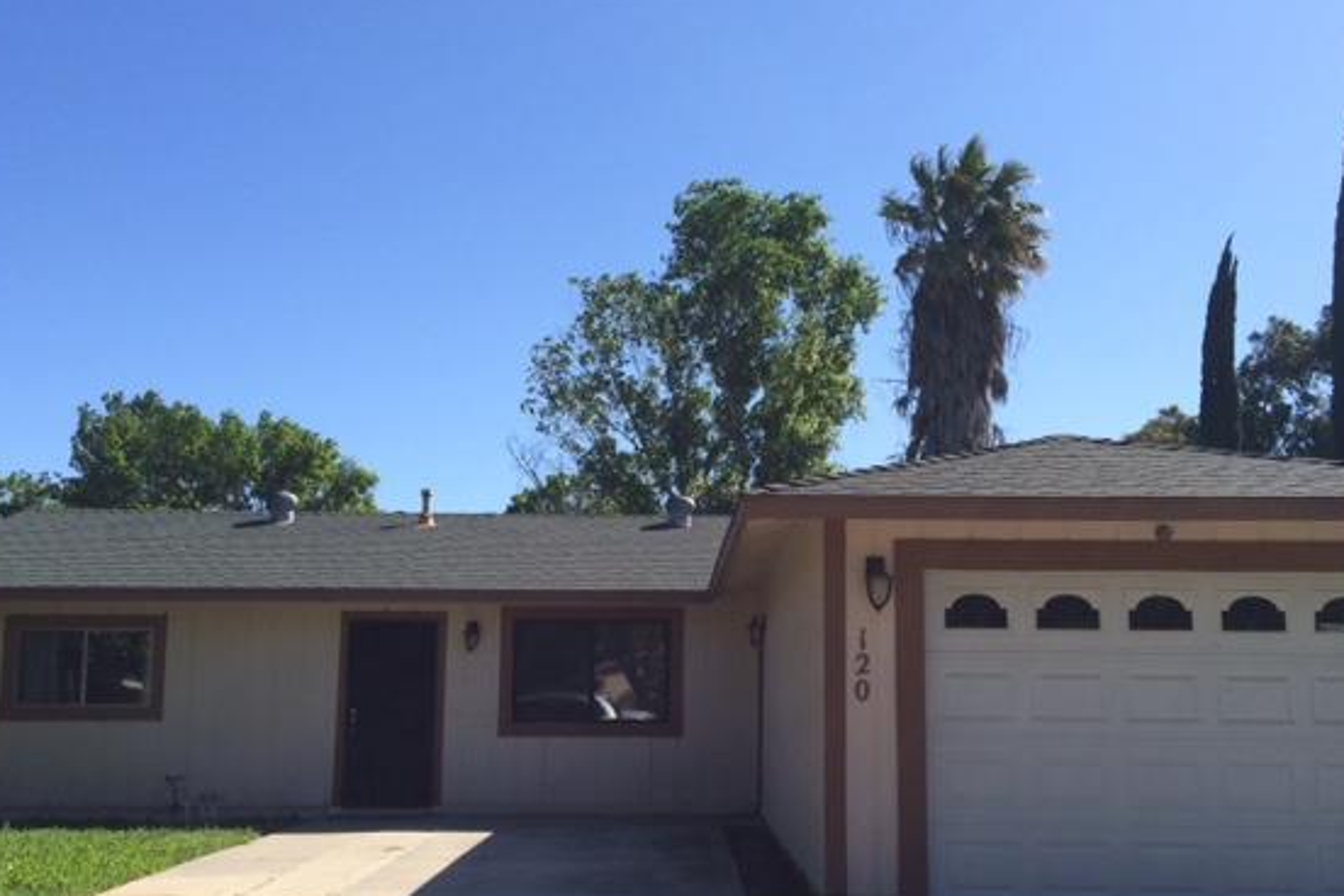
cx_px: 711
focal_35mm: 35
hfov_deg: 54.4
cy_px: 572
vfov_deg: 37.6
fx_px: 1307
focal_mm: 4.15
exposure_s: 1/1709
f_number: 2.2
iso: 32
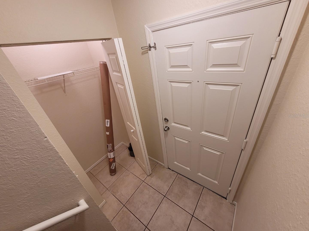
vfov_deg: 89.9
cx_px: 154
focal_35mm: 13
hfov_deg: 106.2
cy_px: 116
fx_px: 116
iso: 125
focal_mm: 1.74
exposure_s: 1/60
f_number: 2.2
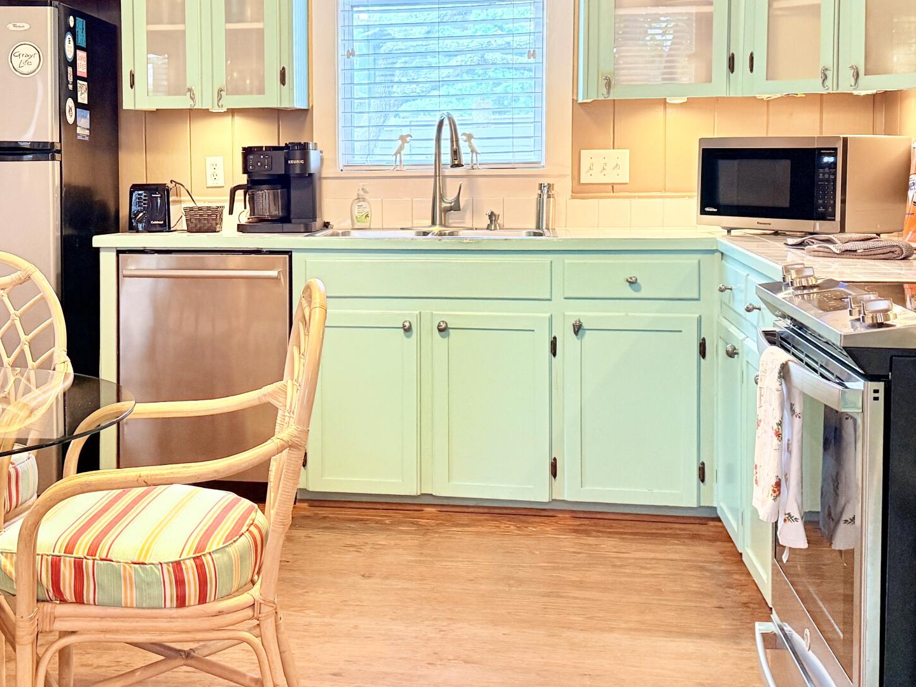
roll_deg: +0.9
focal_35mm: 50
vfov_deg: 28.9
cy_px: 225
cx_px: 291
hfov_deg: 37.7
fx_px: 1323
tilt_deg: -3.5
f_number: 1.78
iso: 400
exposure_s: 1/60
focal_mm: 6.76
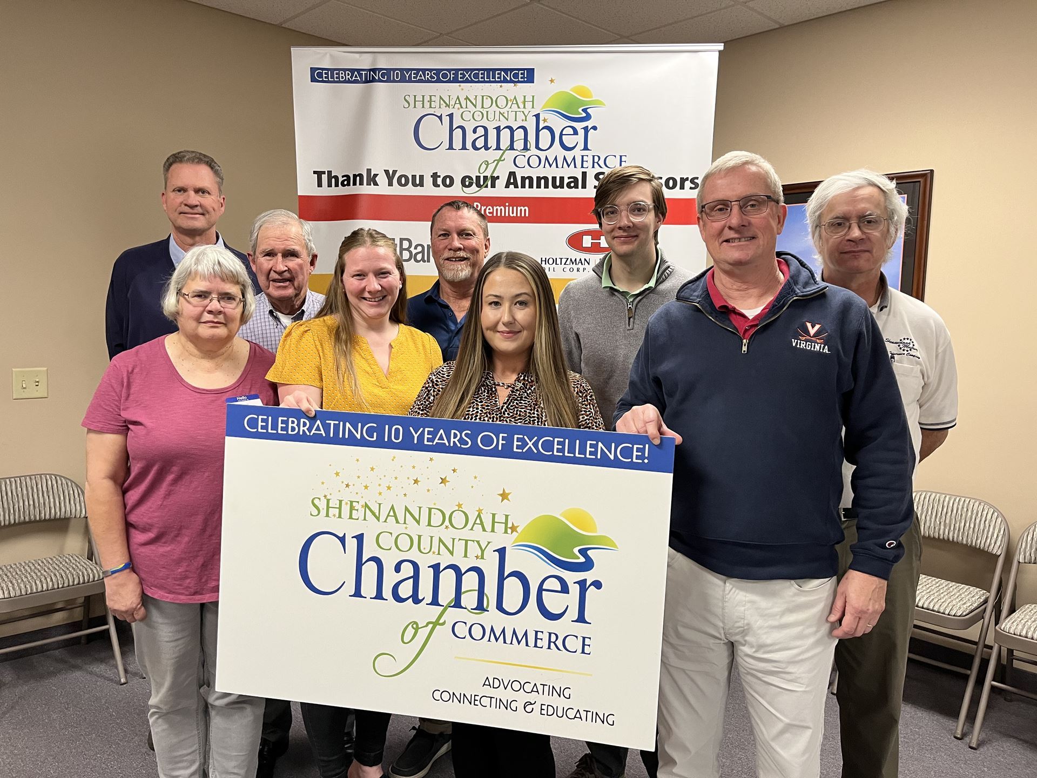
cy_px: 389
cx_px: 518
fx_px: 779
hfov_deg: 67.3
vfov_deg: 53.1
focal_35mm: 26
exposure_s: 1/60
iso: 160
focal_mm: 5.1
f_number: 1.6
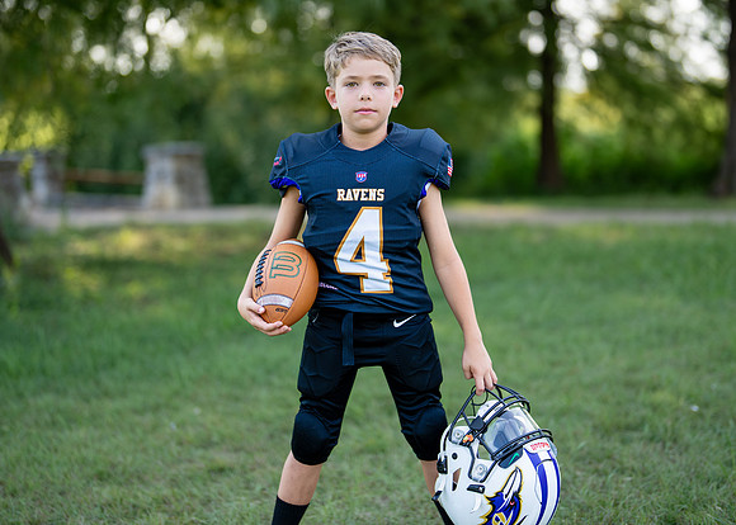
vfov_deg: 21.6
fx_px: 1378
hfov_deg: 29.9
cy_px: 213
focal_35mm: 66
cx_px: 385
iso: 100
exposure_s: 1/1000
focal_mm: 50
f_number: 1.2
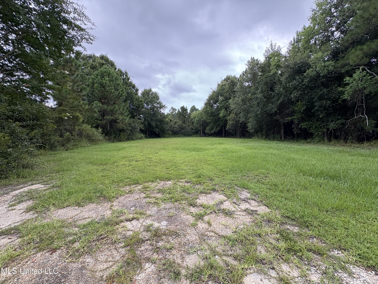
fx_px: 153
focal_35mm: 14
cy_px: 142
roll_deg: +1.6
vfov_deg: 85.7
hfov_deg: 102.1
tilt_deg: -3.5
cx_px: 189
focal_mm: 2.22
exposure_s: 1/214
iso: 64
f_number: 2.2
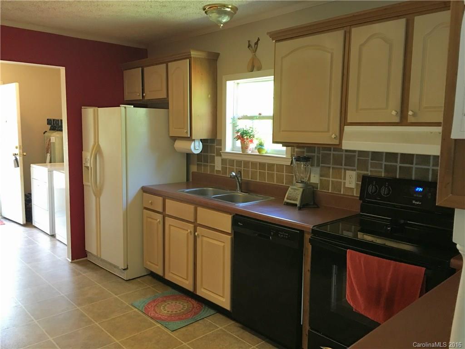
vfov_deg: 48.2
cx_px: 232
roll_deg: -0.7
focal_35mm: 29
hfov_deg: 61.7
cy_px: 174
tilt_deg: -5.2
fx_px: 390
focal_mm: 4.15
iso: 80
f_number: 2.2
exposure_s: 1/15
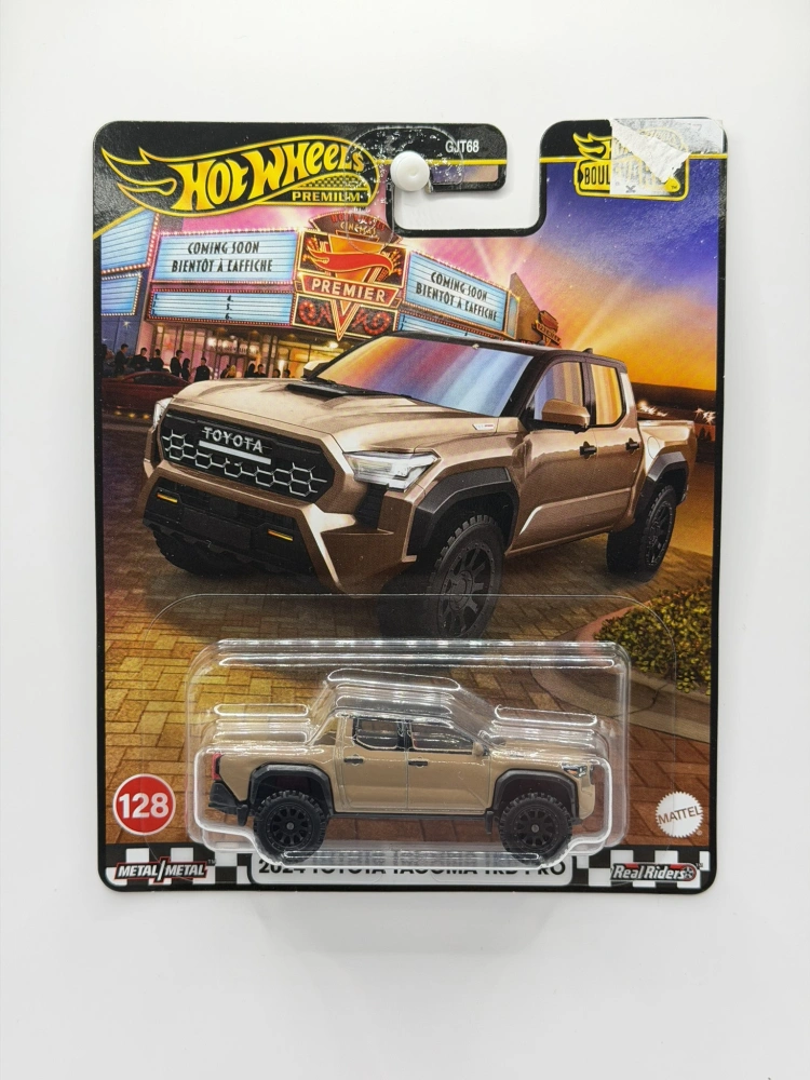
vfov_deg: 39.7
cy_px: 540
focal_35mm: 48
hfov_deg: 30.3
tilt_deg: -1.8
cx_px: 405
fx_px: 1498
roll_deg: -0.9
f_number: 1.78
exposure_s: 1/195
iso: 100
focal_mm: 6.76
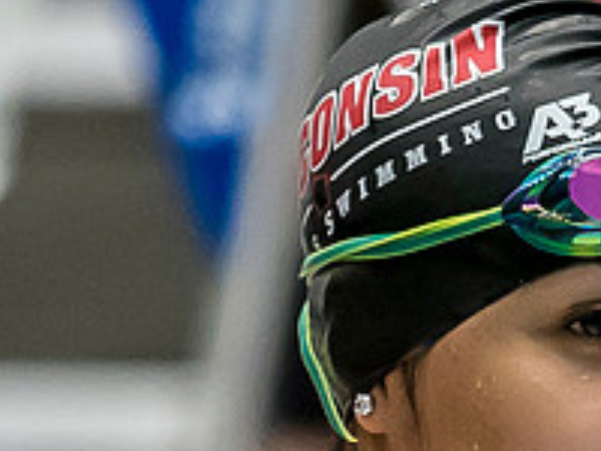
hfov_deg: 0.9
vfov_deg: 0.6
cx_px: 398
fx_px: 40297
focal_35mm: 2321
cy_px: 1005
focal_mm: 150
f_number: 2.8
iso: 2500
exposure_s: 1/500
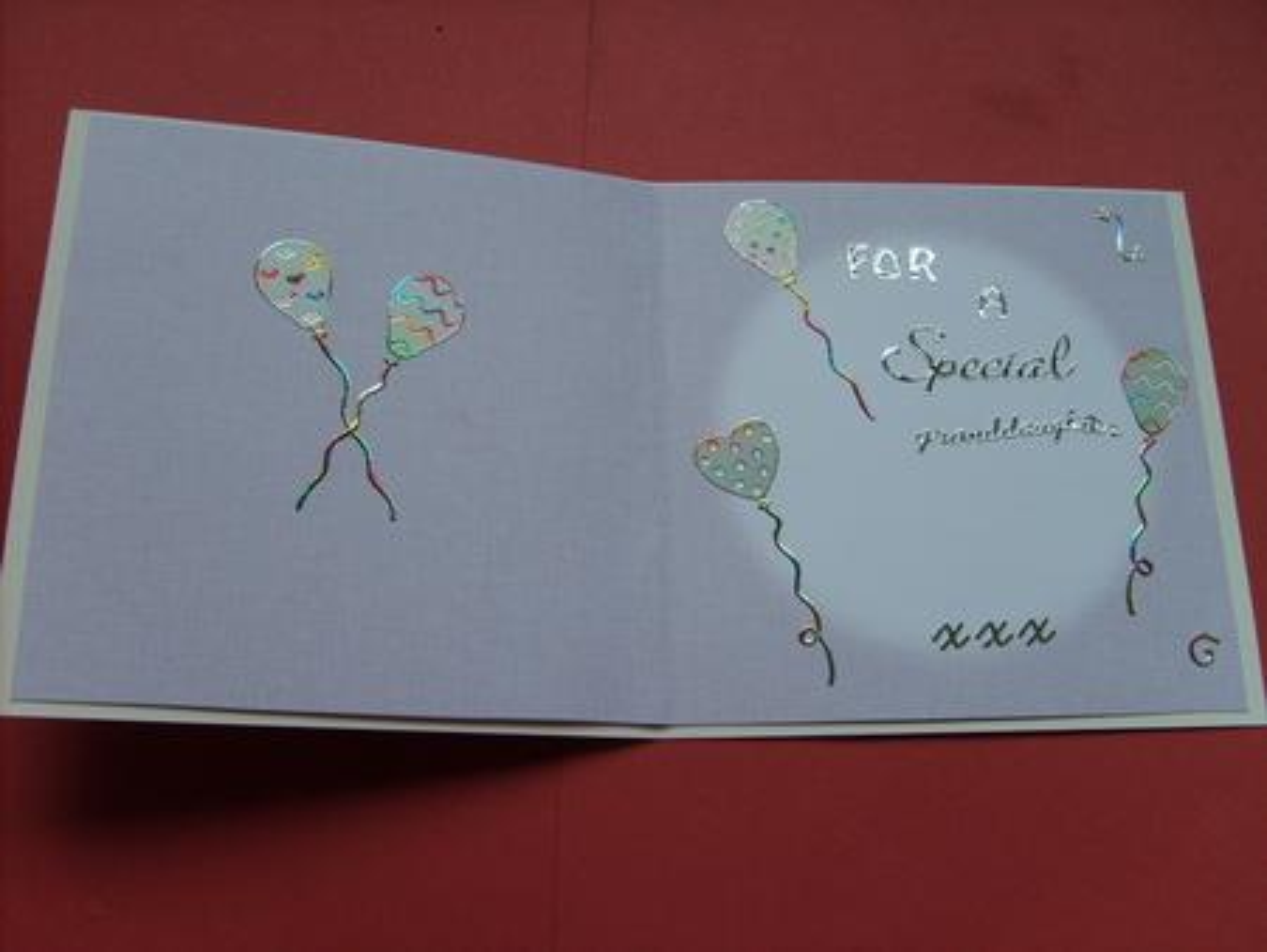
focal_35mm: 35
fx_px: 1282
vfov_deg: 40.7
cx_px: 634
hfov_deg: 52.6
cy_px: 476
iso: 50
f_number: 2.8
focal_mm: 5.8
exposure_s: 1/250
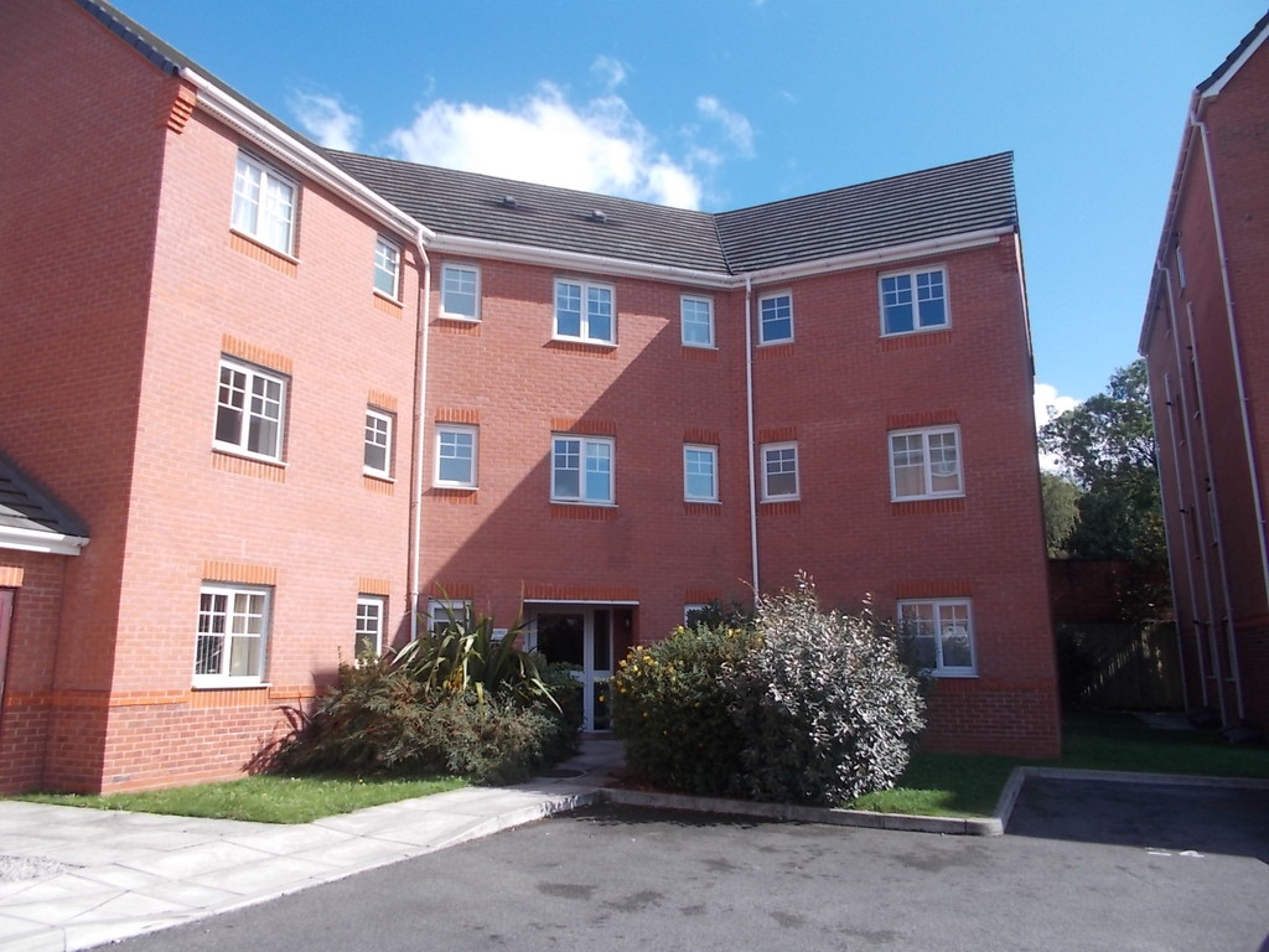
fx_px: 953
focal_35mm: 26
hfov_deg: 67.3
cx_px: 634
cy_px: 476
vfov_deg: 53.1
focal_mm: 4.6
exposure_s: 1/100
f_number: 8
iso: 80
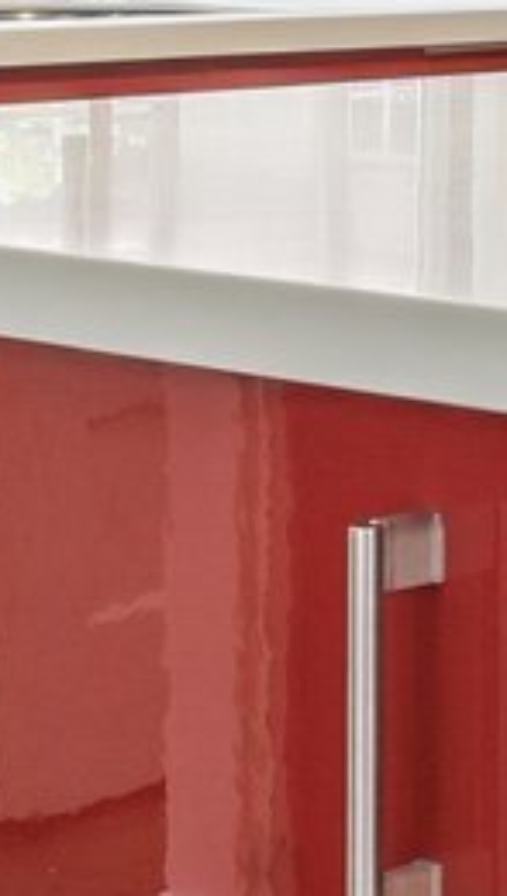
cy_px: -84
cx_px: 893
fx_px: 3333
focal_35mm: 140
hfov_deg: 8.4
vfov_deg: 15.0
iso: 400
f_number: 11
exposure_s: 1/5
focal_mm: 17
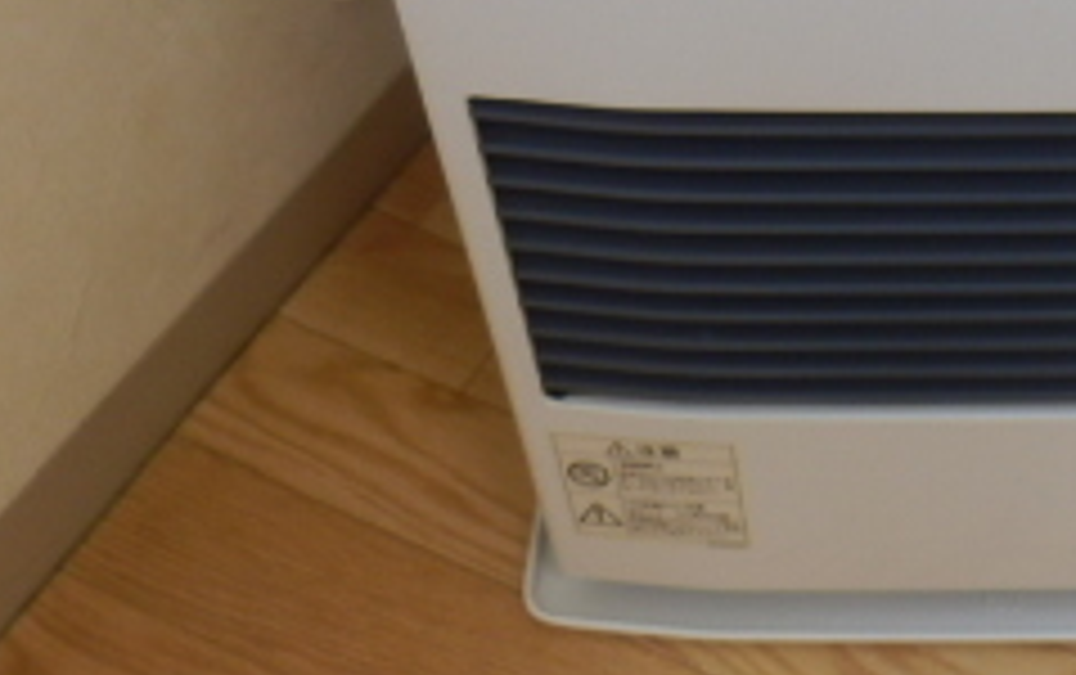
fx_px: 1996
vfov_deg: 18.5
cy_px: -68
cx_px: 1067
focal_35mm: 68
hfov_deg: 28.4
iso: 125
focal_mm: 4.2
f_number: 3
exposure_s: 1/30
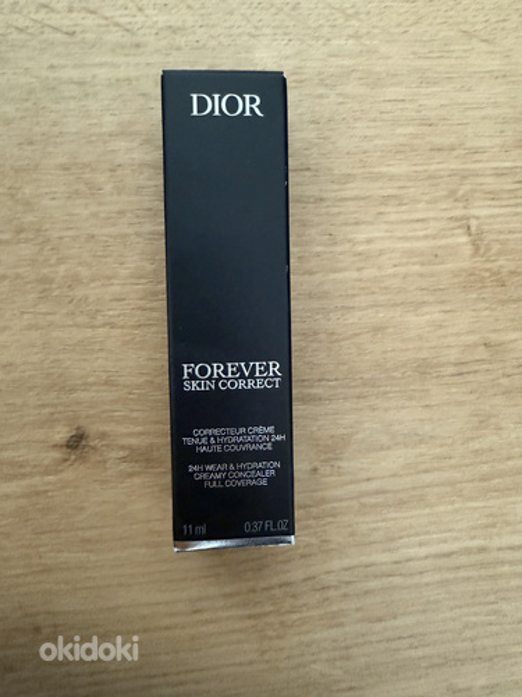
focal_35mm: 24
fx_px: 483
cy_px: 348
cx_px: 261
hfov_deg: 56.8
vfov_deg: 71.6
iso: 640
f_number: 2.2
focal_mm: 2.22
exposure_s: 1/60
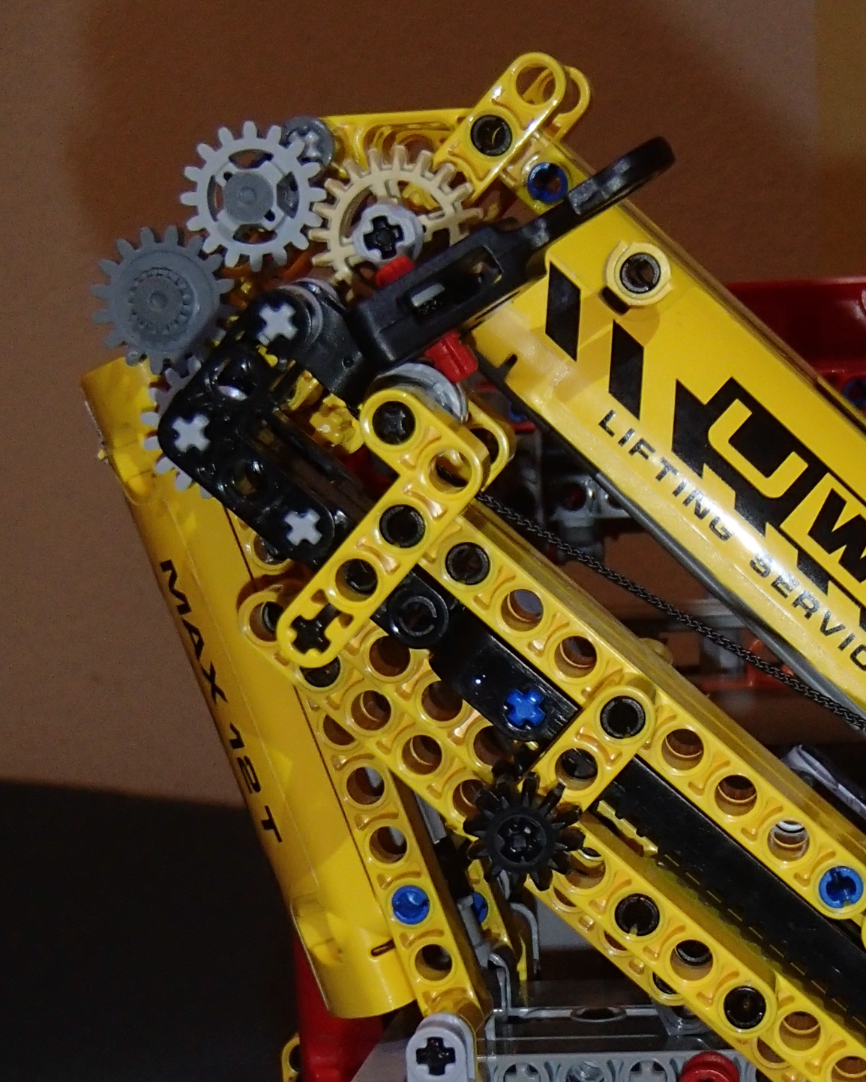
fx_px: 2884
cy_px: 836
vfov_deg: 21.1
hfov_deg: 16.9
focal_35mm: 90
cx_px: 700
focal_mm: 9.39
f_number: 5
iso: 400
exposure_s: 1/50
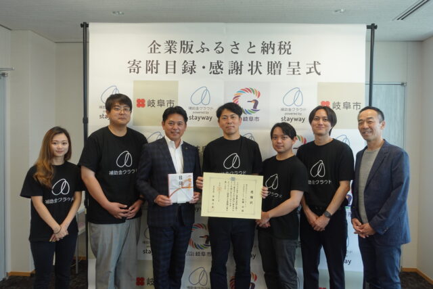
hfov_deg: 63.6
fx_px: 349
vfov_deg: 45.0
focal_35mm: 29
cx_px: 216
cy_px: 144
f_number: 2.8
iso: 125
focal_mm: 11.21
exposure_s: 1/80
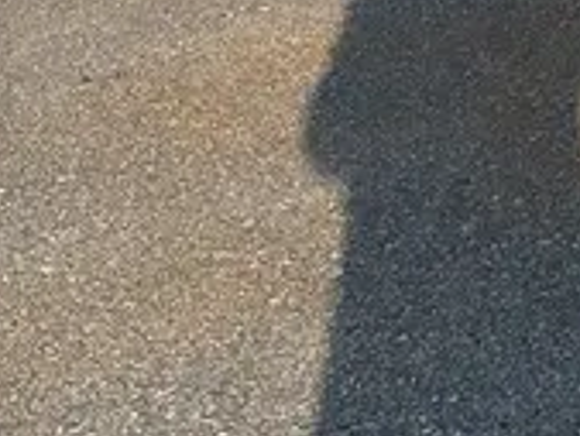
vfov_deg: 11.9
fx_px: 1895
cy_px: -386
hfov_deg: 15.7
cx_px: 927
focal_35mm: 113
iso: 50
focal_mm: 5.96
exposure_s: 1/2151
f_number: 1.6
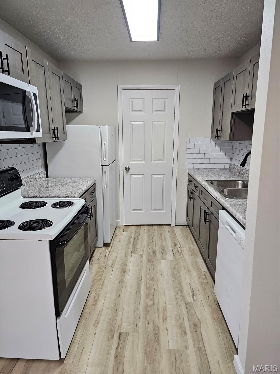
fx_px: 248
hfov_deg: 58.9
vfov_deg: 73.9
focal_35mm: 23
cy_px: 187
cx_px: 140
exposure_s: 1/120
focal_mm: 6.3
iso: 200
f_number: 1.7
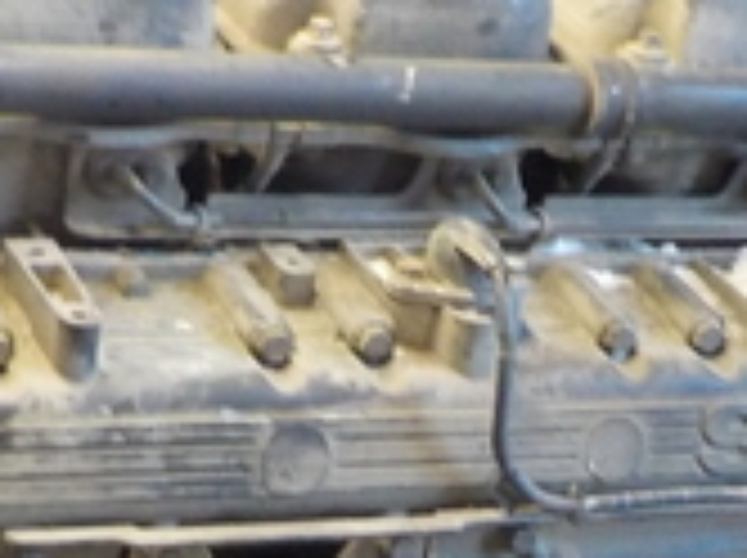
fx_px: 2500
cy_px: 562
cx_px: 472
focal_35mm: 116
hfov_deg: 17.0
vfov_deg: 12.6
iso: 400
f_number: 3.3
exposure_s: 1/30
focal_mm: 4.1
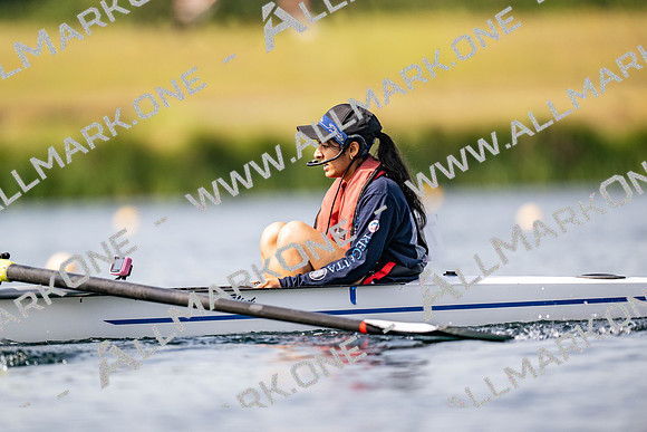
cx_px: 324
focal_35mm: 600
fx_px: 10785
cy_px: 216
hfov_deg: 3.4
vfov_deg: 2.3
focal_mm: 600
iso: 200
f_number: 4
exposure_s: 1/2500
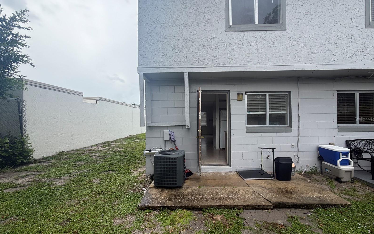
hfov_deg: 101.5
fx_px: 153
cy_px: 119
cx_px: 188
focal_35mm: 15
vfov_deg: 74.8
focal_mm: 2.22
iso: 40
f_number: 2.2
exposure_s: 1/502
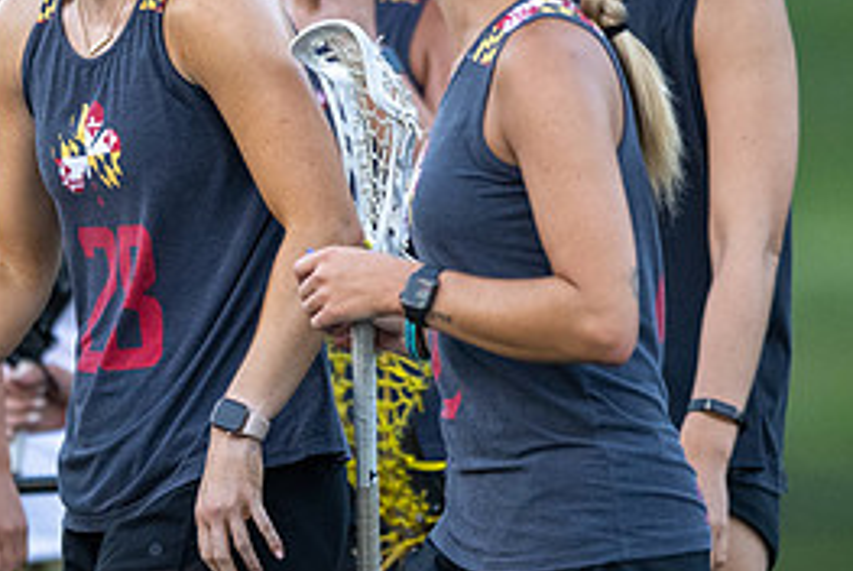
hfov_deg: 1.7
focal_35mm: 1181
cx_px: 340
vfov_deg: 1.2
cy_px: 257
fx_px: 28014
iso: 2500
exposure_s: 1/1000
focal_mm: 400
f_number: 2.8
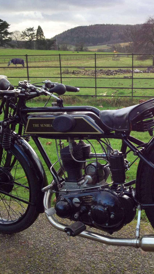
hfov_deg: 23.1
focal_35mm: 51
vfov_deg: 40.6
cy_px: 137
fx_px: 370
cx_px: 126
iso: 50
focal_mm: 4.28
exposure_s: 1/343
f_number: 2.4
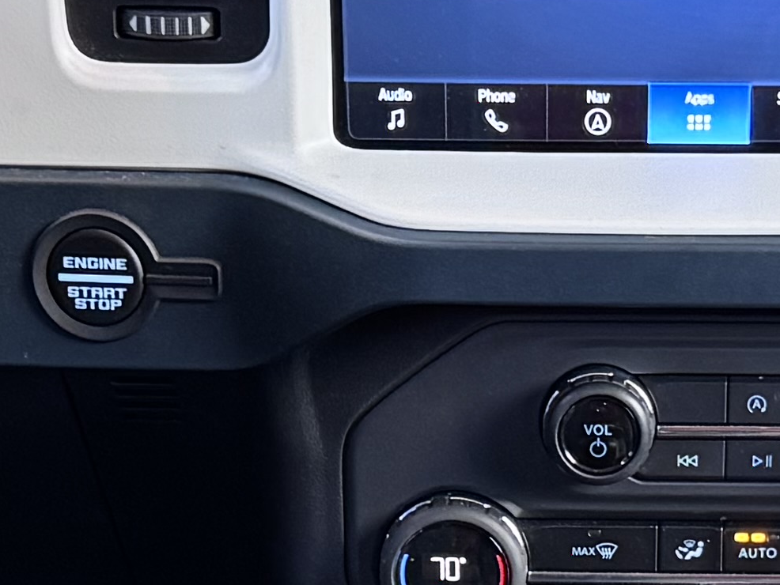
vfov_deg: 10.4
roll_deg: +0.8
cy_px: 850
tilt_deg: -34.9
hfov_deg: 14.1
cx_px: 574
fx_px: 3133
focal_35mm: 139
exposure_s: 1/60
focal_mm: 6.76
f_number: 1.78
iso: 320
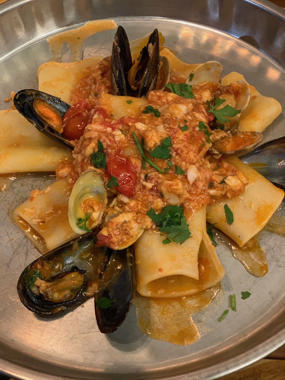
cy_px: 190
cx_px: 142
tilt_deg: -57.6
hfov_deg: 28.0
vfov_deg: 36.8
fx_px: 571
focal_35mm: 52
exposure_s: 1/40
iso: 400
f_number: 2.4
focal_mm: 6
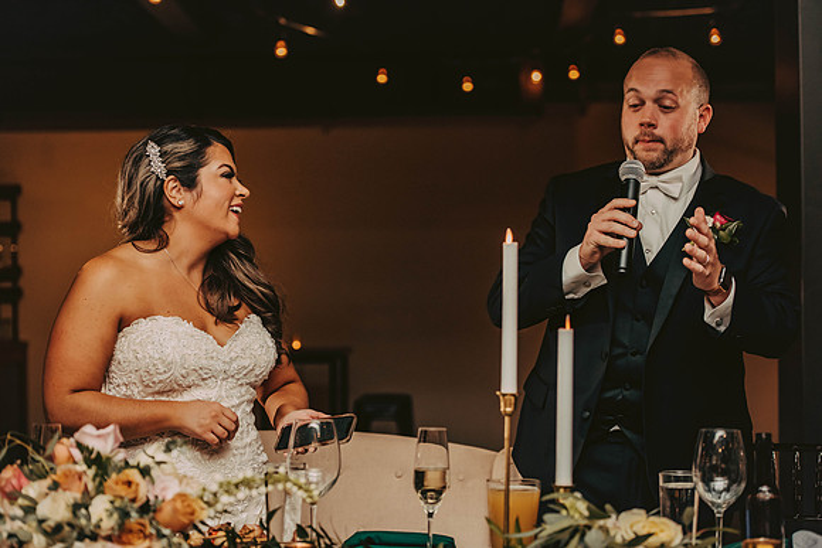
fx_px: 1599
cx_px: 411
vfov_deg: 19.5
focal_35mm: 70
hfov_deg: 28.8
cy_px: 274
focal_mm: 70
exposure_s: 1/200
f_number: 3.2
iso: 1600
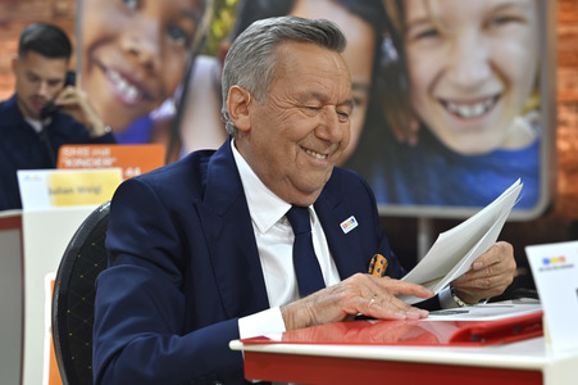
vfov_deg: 20.3
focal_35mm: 67
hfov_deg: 30.1
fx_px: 1075
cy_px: 192
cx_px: 289
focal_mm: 67
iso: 800
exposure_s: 1/200
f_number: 4
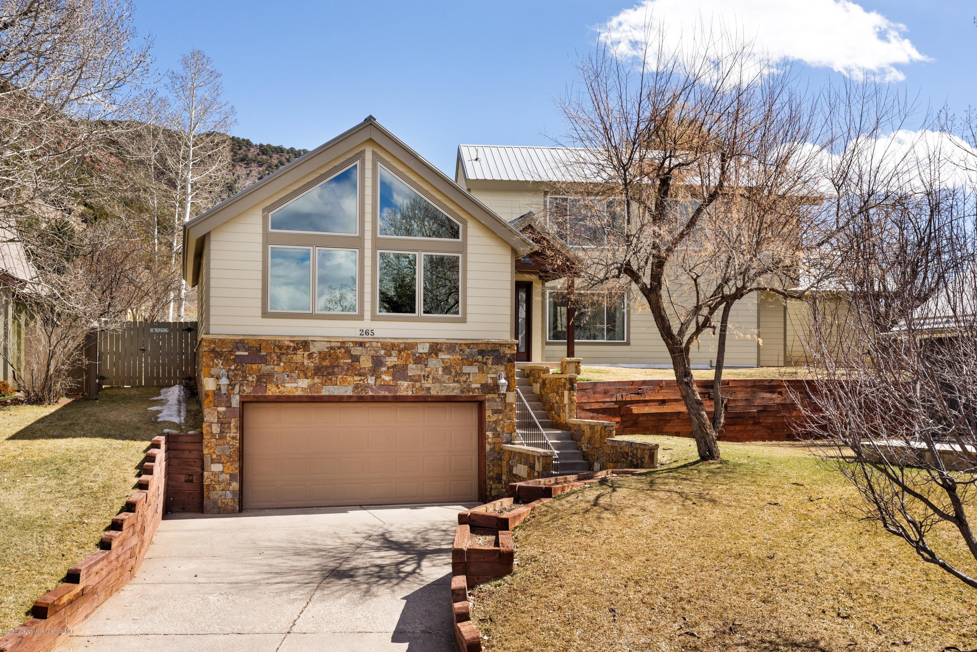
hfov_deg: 54.4
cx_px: 488
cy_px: 326
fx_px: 950
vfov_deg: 37.9
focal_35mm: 35
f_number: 7.1
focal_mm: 35
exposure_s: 1/2500
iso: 640
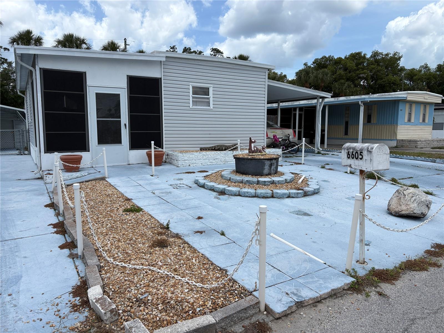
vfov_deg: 53.1
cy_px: 166
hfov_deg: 67.3
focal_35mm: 26
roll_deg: +0.3
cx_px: 222
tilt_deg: -6.5
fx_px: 333
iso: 50
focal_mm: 5.96
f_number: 1.6
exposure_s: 1/4608
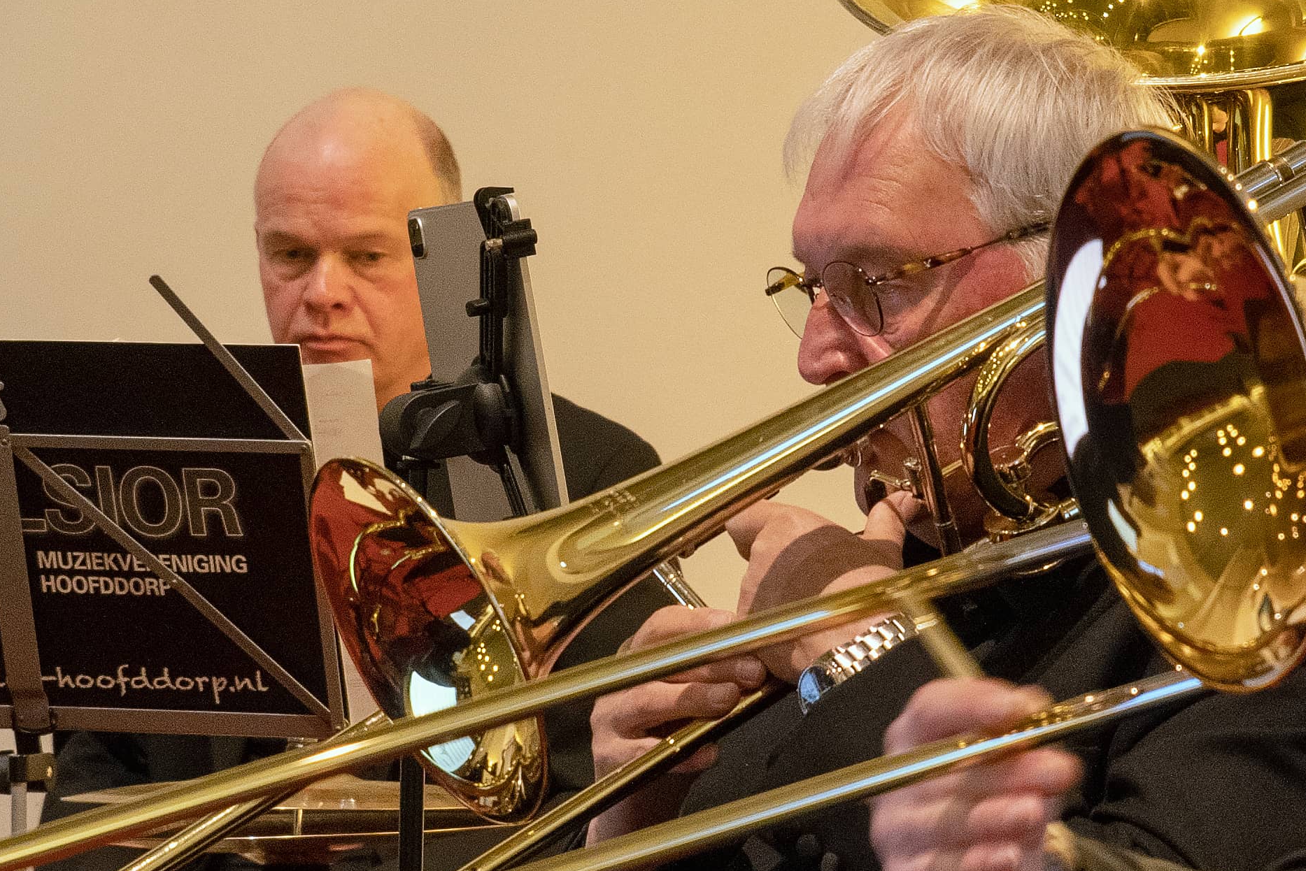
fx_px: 10015
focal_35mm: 276
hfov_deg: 7.5
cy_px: 592
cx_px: 645
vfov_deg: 5.0
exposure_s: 1/30
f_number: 7.1
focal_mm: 70
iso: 800
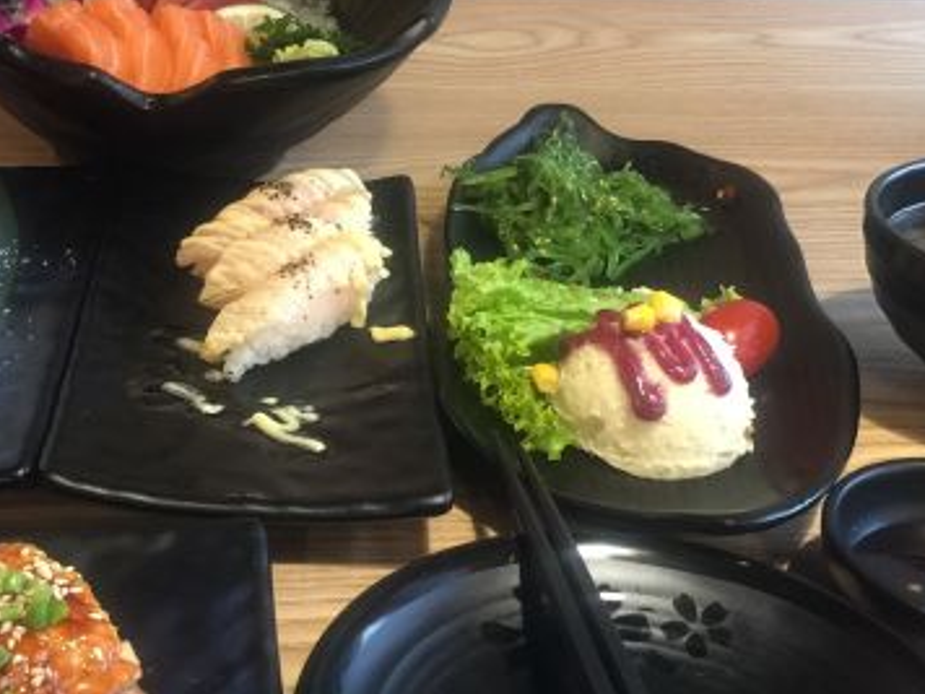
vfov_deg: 25.7
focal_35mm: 57
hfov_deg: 33.3
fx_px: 1523
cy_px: 339
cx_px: 262
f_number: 2.2
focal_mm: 4.15
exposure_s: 1/10
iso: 125
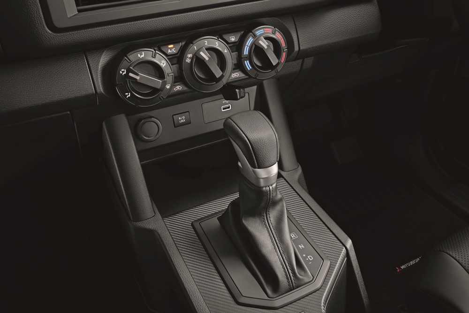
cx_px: 234
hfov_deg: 57.2
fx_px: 430
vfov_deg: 40.0
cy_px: 156
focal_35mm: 33
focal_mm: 33
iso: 100
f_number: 16
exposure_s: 1
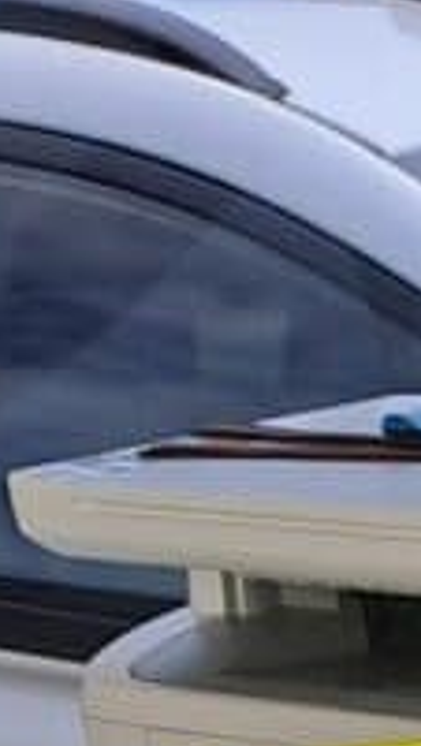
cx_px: 604
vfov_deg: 12.3
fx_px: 2690
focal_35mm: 136
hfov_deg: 8.8
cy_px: 1817
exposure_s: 1/120
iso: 50
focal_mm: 4.65
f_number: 1.8
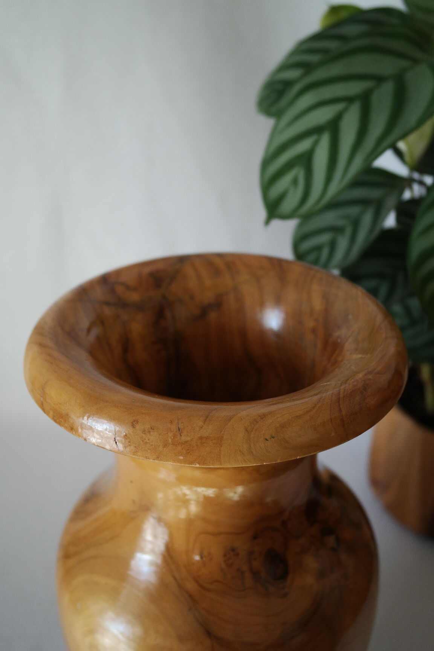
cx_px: 217
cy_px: 326
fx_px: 778
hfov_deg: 31.2
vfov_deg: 45.4
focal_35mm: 43
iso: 400
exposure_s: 1/30
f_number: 5.6
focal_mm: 28
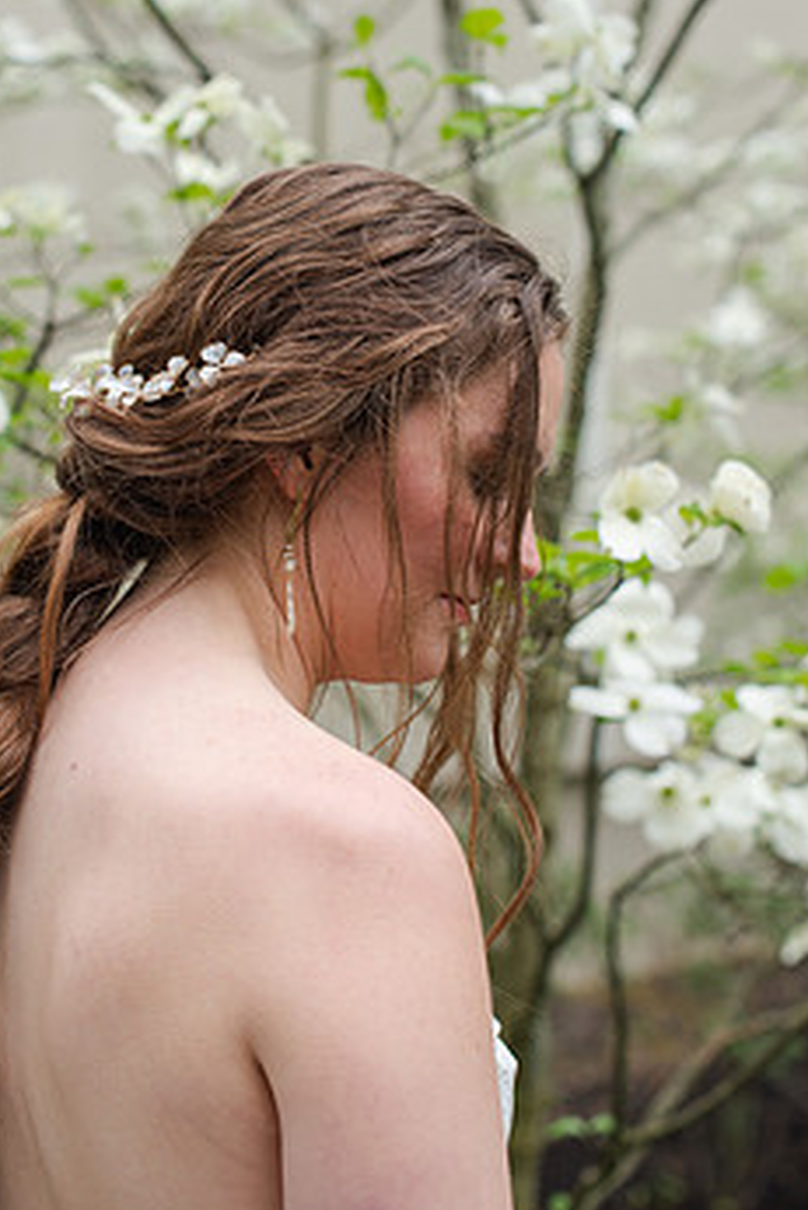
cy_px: 451
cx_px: 311
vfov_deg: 30.8
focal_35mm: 65
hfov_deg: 20.9
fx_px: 2186
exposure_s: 1/400
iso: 100
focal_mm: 50
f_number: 3.5
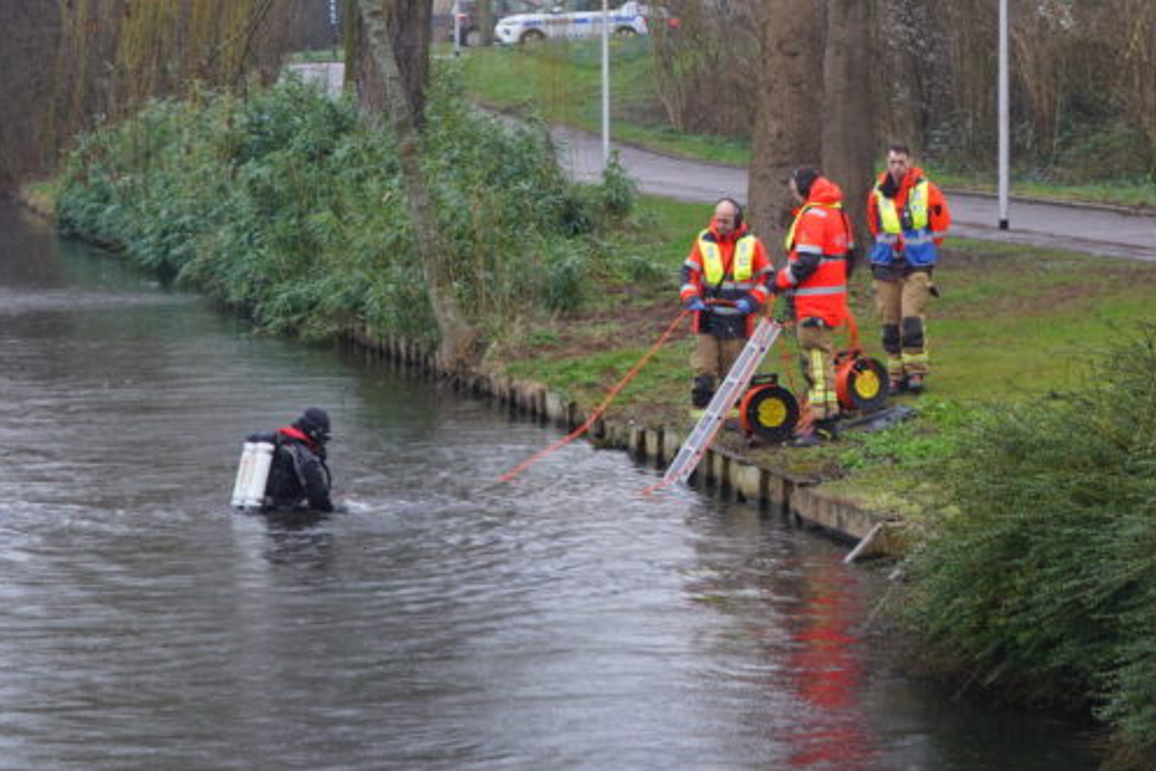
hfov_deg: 15.9
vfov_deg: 10.7
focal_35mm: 128
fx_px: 4111
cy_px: 236
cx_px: 867
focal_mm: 62
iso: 500
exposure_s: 1/60
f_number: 5
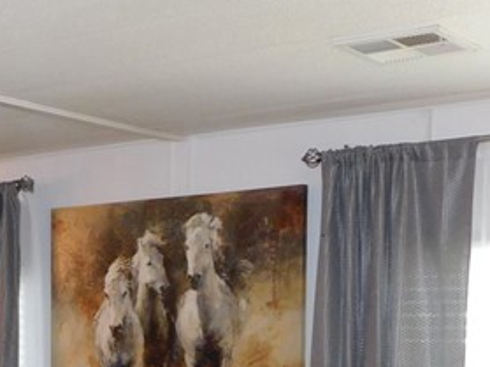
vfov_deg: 15.8
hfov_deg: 21.6
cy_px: 493
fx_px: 1245
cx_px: 16
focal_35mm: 88
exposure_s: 1/30
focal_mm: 4.1
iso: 200
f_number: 3
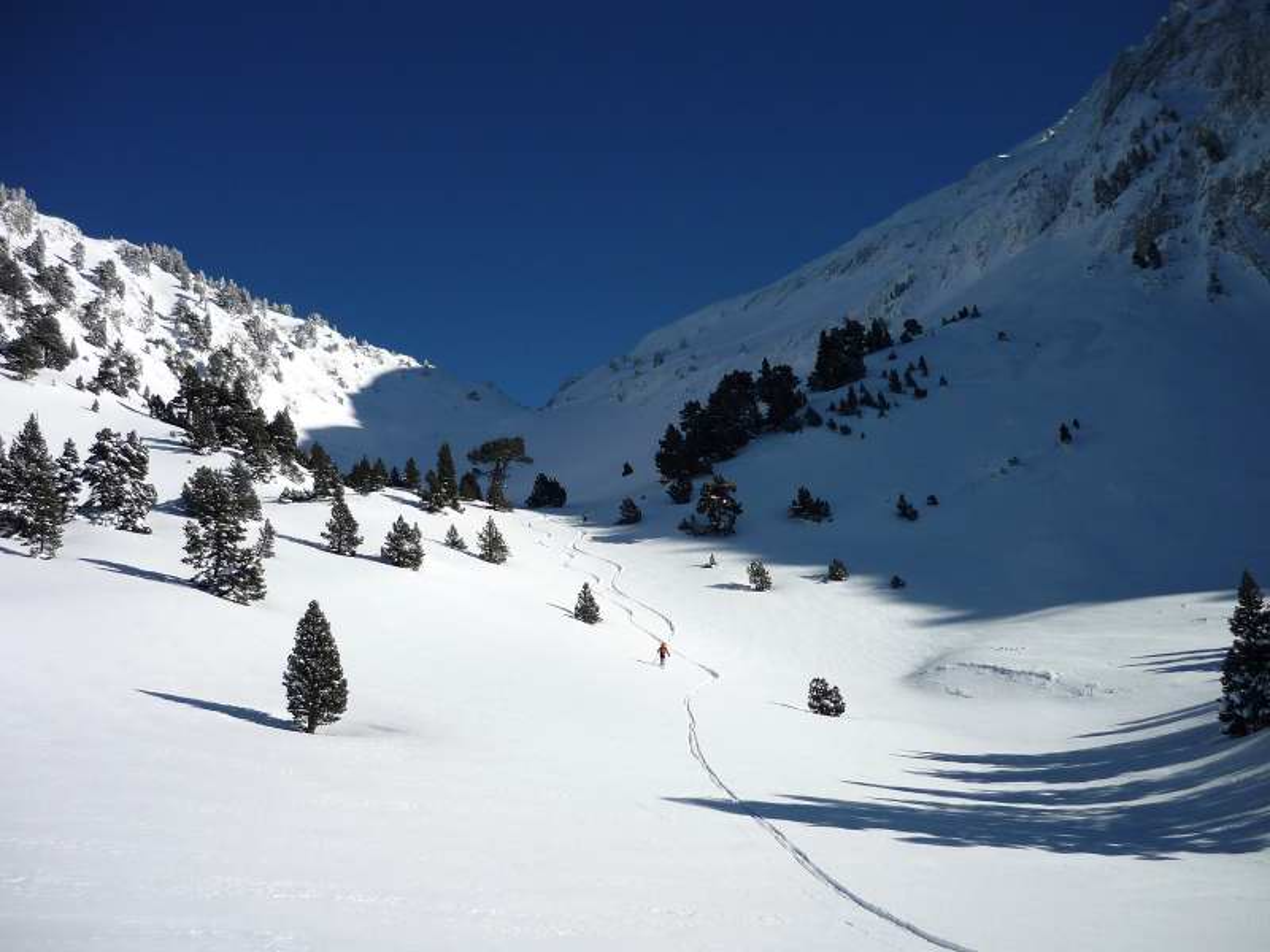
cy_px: 476
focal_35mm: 33
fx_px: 1211
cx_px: 635
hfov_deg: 55.4
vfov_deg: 42.9
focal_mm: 5.5
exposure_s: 1/500
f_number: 8
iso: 100
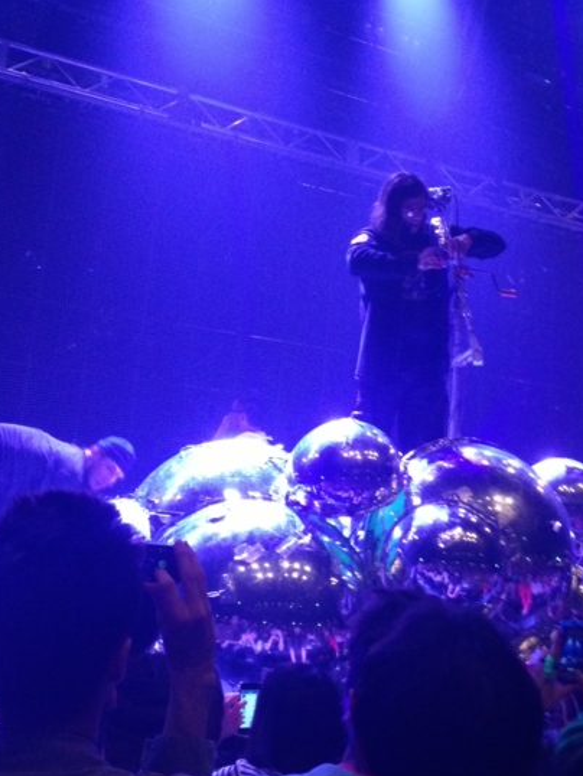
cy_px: 345
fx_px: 1167
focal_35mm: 52
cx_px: 400
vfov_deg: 36.8
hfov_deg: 27.8
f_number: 2.4
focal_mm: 4.28
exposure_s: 1/20
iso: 400
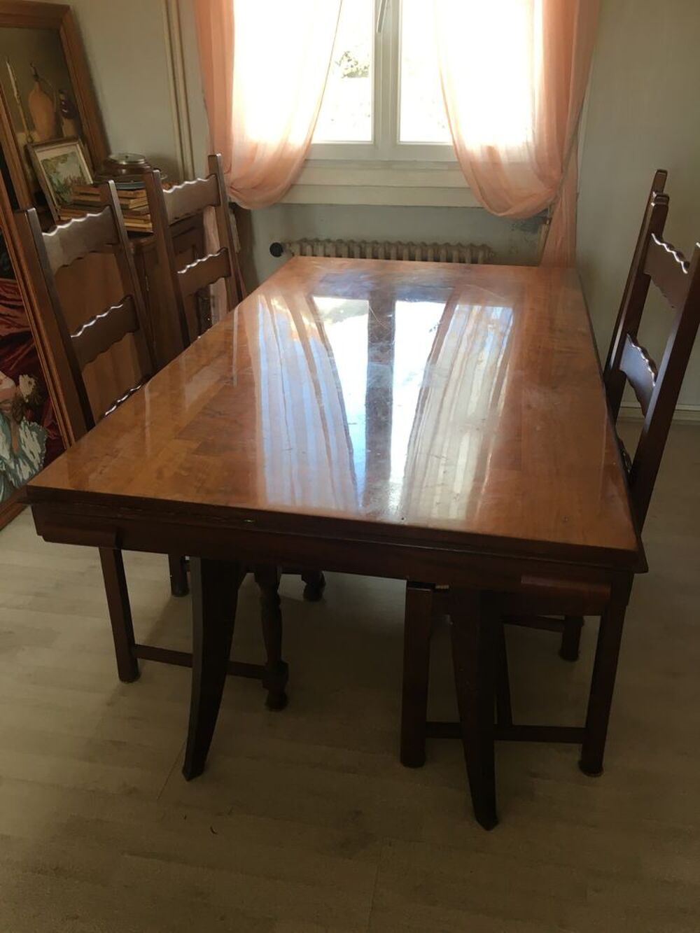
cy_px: 466
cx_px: 350
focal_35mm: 29
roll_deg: +0.3
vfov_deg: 61.7
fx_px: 782
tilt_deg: -27.0
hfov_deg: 48.2
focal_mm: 4.15
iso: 32
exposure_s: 1/33
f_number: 2.2
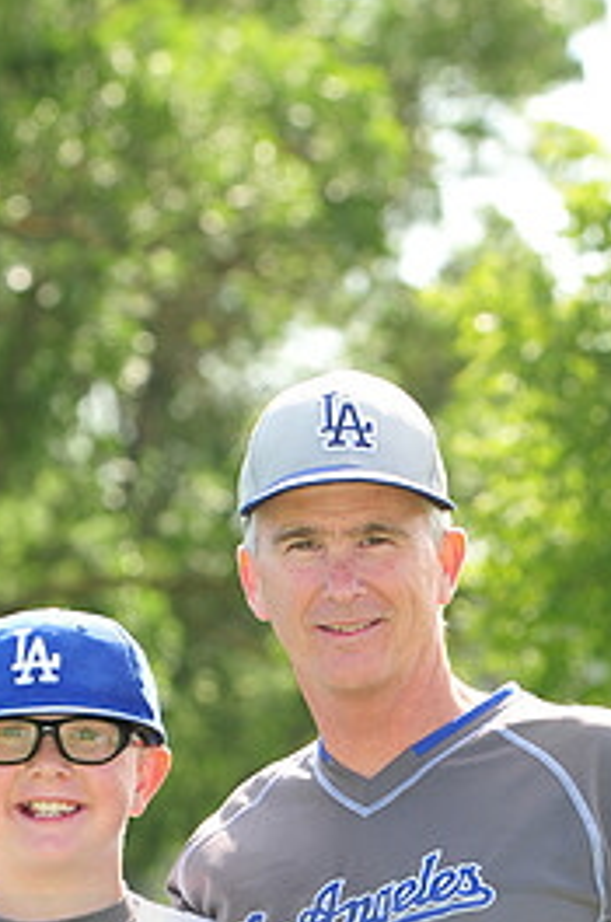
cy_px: 943
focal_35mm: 286
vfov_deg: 7.2
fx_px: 7309
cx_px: 230
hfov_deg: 4.8
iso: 320
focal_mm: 130
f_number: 7.1
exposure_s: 1/320
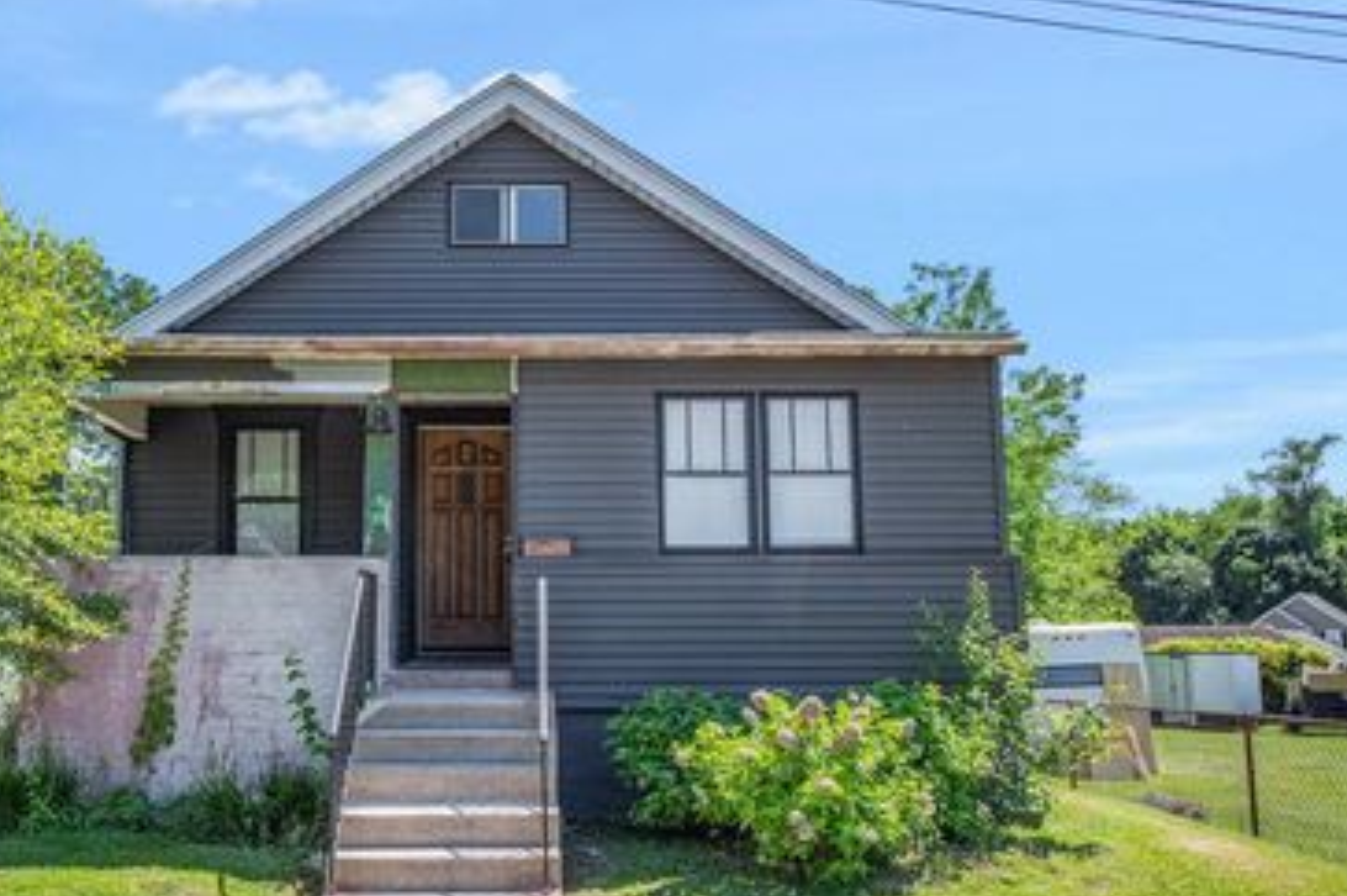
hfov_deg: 56.5
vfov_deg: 39.8
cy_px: 528
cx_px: 496
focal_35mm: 33
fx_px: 1234
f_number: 5.6
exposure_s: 1/250
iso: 100
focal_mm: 24
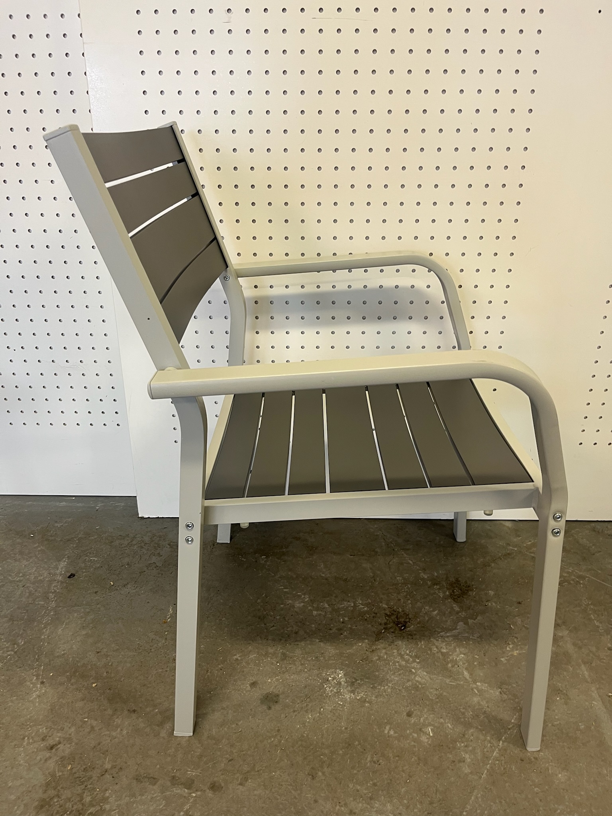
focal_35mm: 26
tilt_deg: -24.7
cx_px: 306
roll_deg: -0.4
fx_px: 613
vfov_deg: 67.3
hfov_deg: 53.1
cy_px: 408
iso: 80
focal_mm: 5.1
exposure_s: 1/50
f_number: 1.6
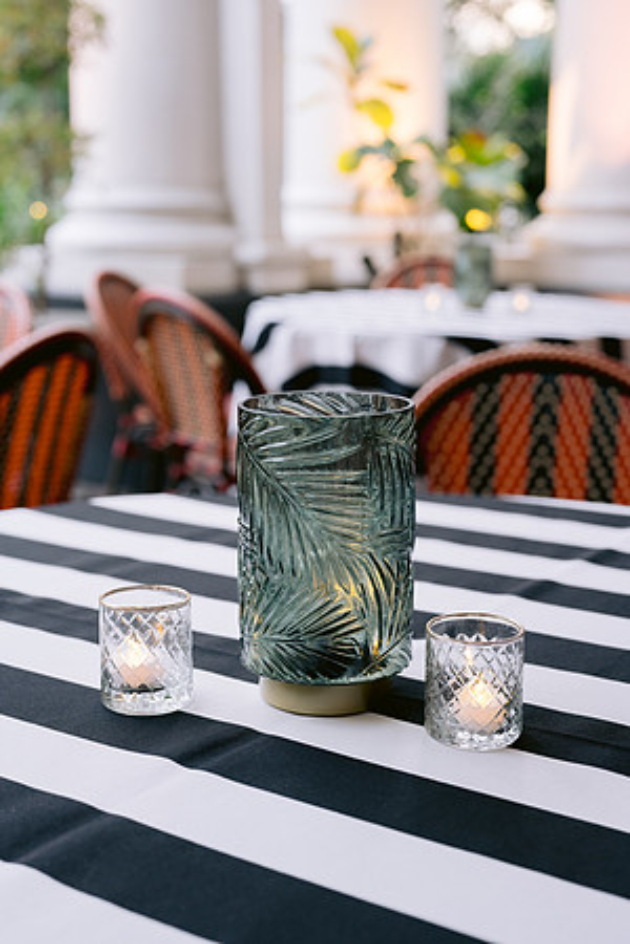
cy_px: 472
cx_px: 315
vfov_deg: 39.6
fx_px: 1312
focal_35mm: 50
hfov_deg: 27.0
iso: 800
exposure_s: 1/60
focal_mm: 50
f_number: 4
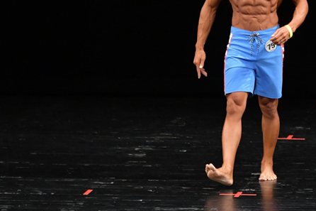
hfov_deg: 4.4
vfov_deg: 2.9
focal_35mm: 469
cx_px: 246
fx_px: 4115
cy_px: 41
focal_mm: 180
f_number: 5.6
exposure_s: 1/400
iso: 3200
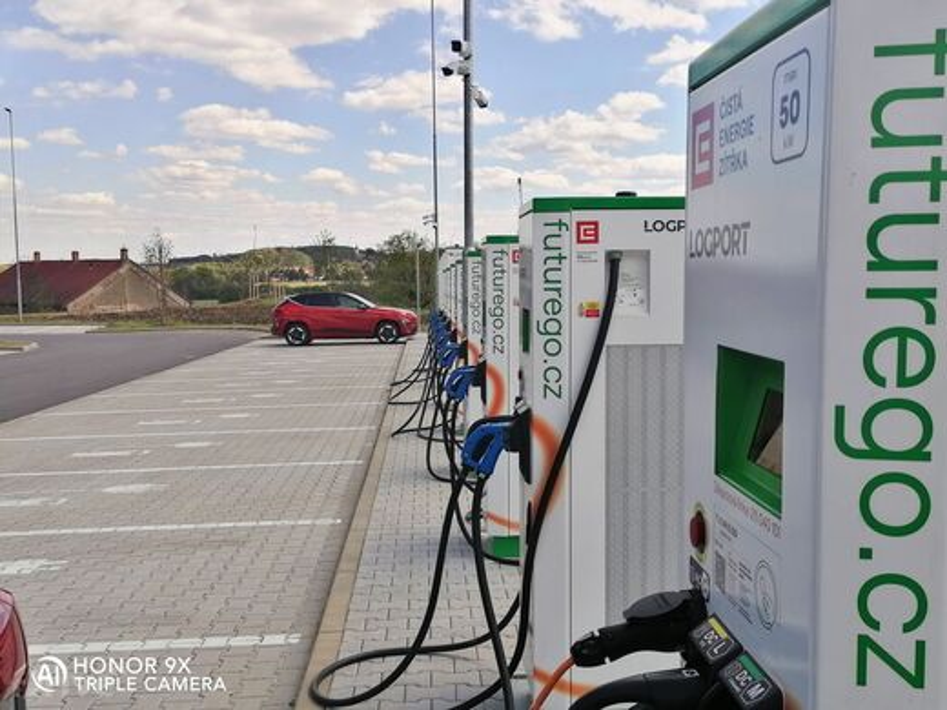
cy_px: 355
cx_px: 474
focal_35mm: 38
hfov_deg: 49.0
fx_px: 1040
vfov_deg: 37.7
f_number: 1.8
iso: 50
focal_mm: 5.3
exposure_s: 1/1166
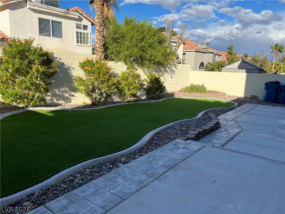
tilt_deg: -11.0
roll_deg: -1.6
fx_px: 214
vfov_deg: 53.1
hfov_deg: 67.3
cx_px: 142
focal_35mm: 26
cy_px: 107
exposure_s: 1/2632
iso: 50
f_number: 1.6
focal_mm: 5.1
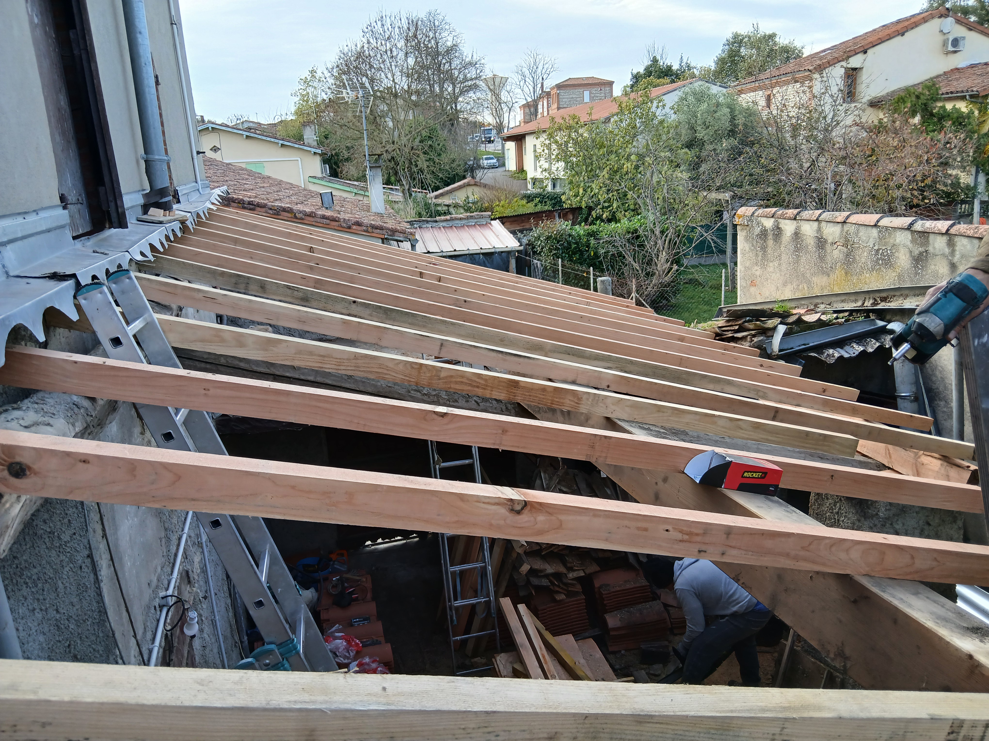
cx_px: 494
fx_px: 743
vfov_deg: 53.1
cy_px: 370
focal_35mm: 26
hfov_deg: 67.3
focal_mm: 3.98
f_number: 1.8
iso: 25
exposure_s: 1/50
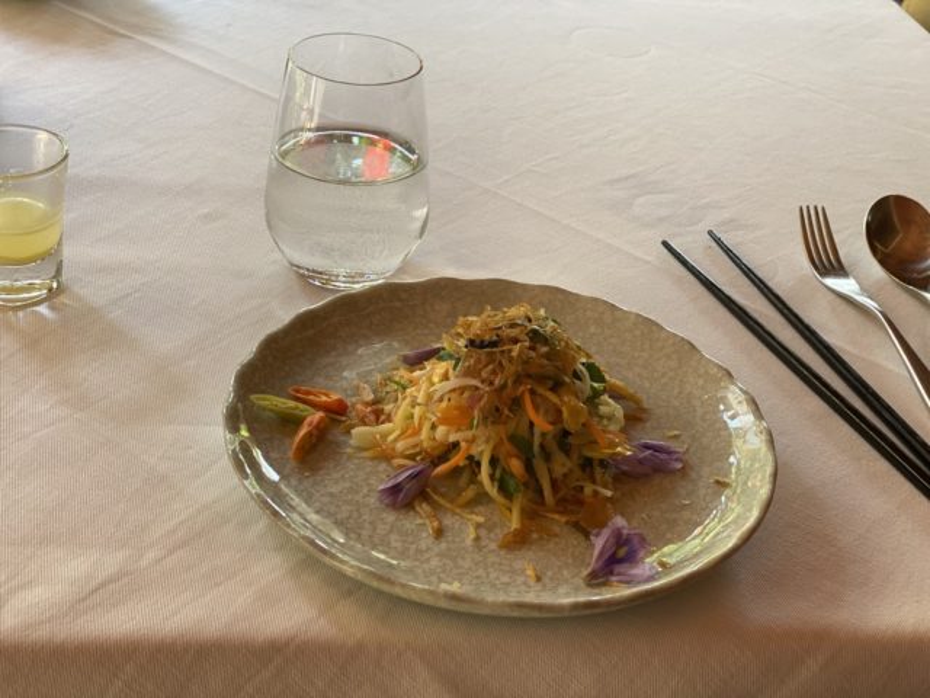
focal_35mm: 52
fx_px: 1397
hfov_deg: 36.8
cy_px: 349
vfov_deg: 28.0
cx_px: 465
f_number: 2
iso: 80
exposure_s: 1/122
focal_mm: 6
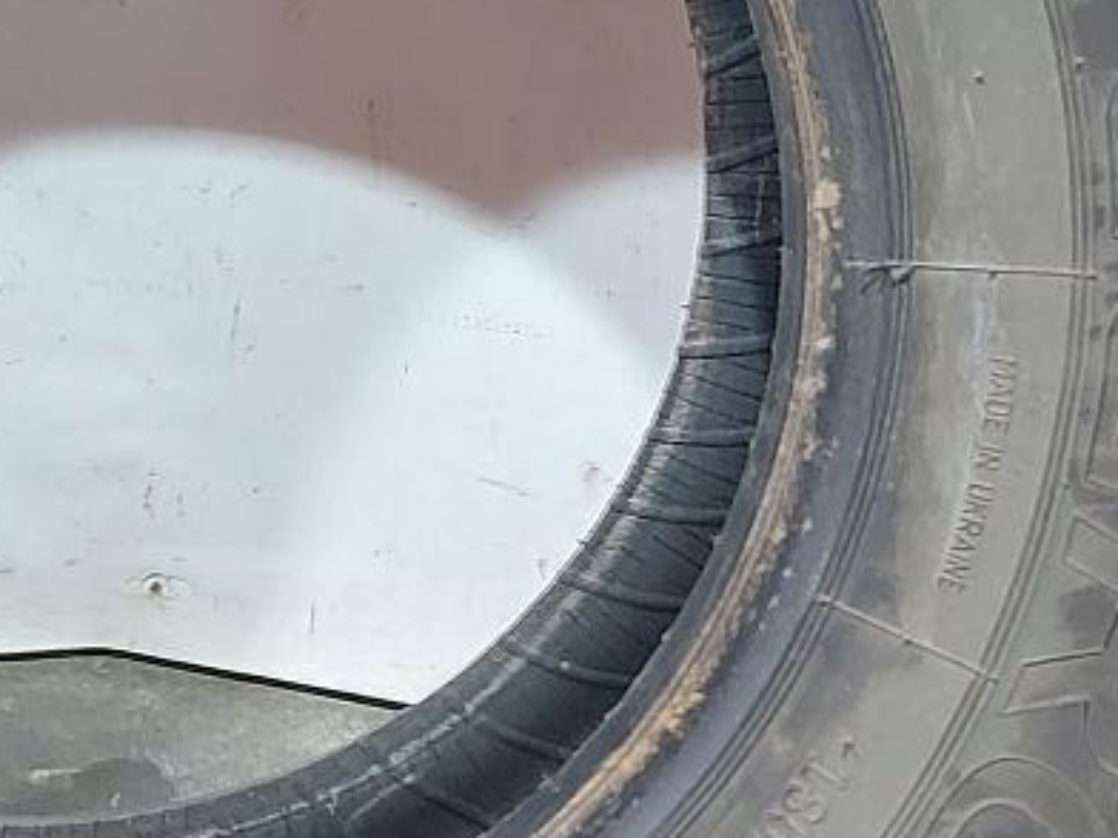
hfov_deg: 22.2
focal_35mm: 85
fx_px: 2745
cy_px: 185
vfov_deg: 17.2
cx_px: 21
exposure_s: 1/25
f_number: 1.8
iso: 400
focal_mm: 5.23
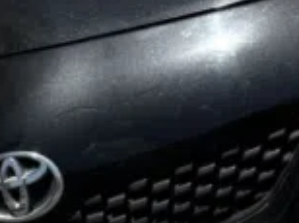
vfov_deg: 14.3
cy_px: -35
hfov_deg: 19.6
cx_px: 198
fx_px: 862
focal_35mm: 100
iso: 80
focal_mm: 6.76
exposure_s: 1/5714
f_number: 1.78
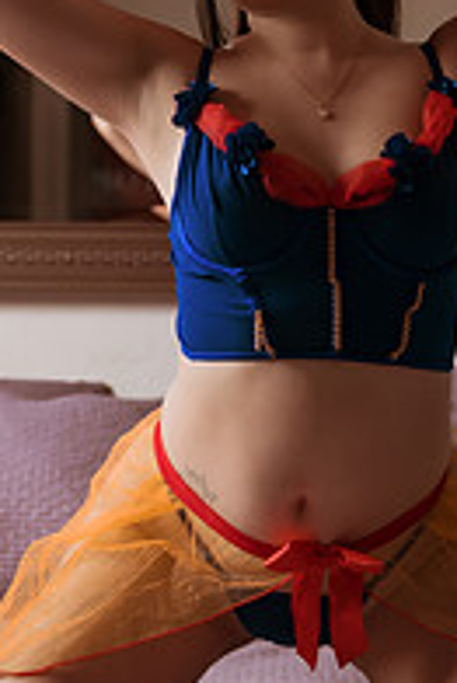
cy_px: 181
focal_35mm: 101
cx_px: 272
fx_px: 1920
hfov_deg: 13.6
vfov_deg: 20.1
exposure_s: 1/250
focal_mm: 44
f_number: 2.8
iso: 160
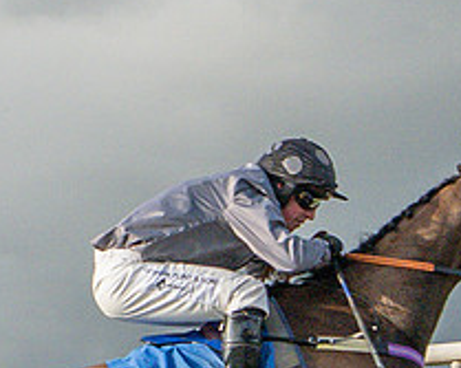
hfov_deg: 11.5
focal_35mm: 157
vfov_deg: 9.8
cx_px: -344
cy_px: 308
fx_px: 2141
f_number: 8
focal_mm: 20
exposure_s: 1/1500
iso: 1250
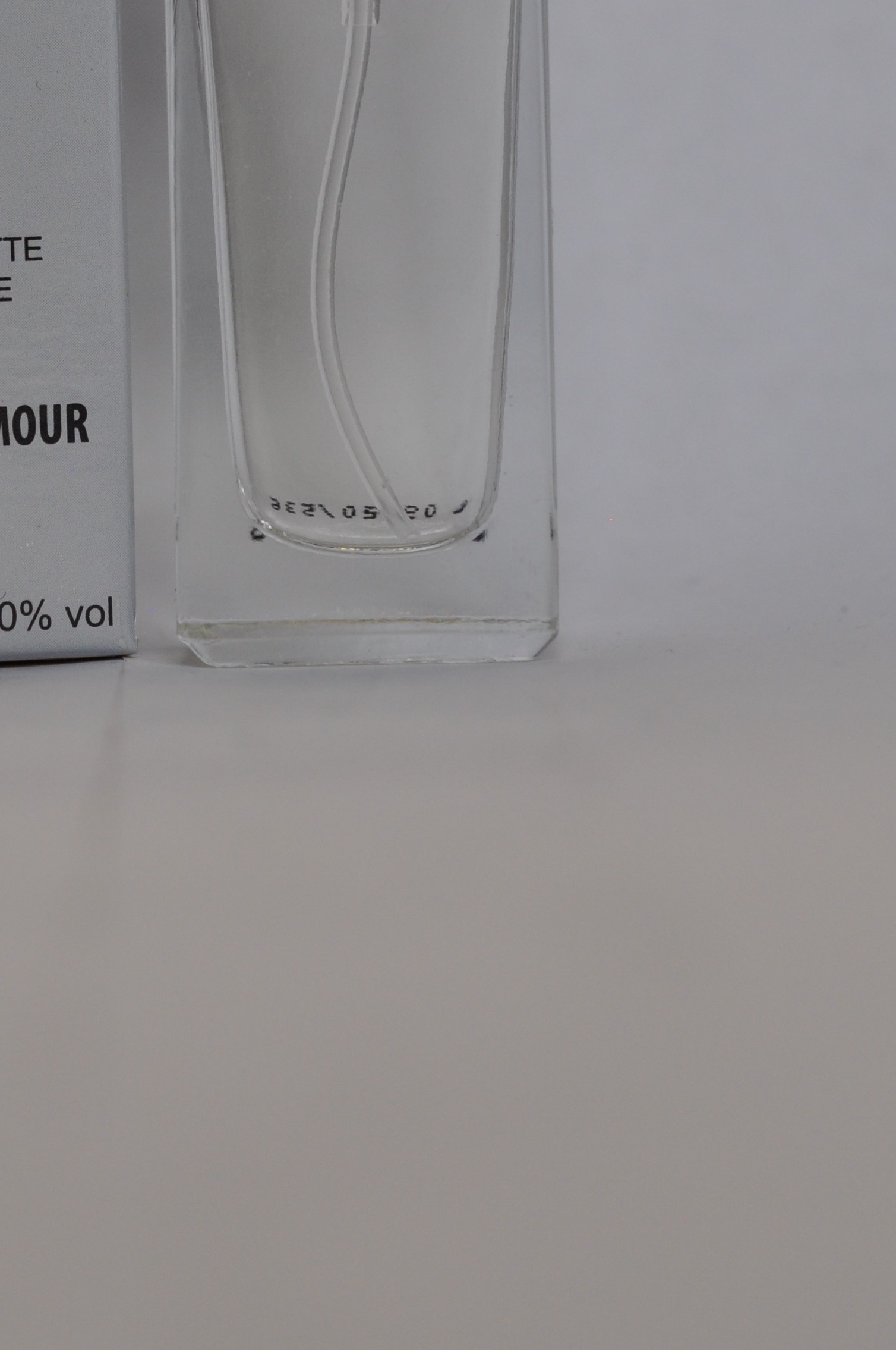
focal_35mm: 170
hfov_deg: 8.0
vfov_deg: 12.0
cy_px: 104
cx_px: 62
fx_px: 6362
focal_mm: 60
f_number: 4.5
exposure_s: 1/320
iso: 400
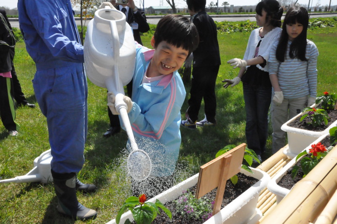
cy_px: 112
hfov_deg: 53.2
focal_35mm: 36
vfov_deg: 36.8
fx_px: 337
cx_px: 168
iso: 3200
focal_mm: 24
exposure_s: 1/1250
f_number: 18
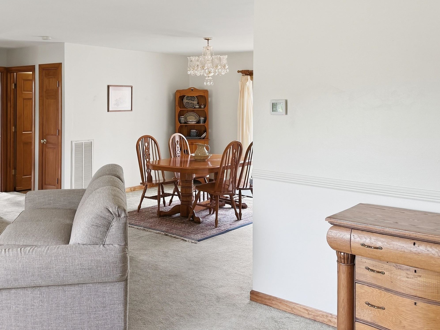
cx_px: 173
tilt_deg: -0.8
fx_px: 470
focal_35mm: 37
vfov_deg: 38.2
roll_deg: -0.9
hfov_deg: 49.8
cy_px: 106
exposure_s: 1/121
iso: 200
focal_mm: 6.8
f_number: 1.8
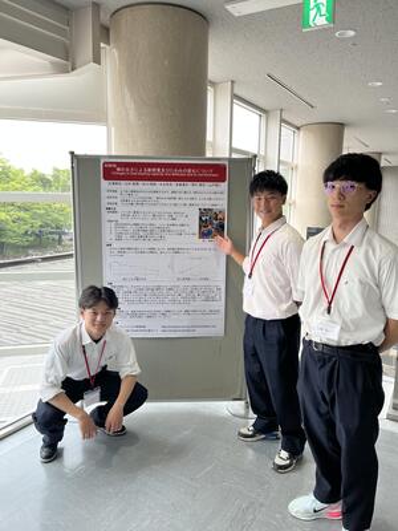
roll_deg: -1.0
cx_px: 199
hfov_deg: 53.1
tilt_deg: -9.2
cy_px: 266
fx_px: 399
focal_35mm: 26
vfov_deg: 67.3
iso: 40
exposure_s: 1/121
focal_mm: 5.1
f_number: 1.6
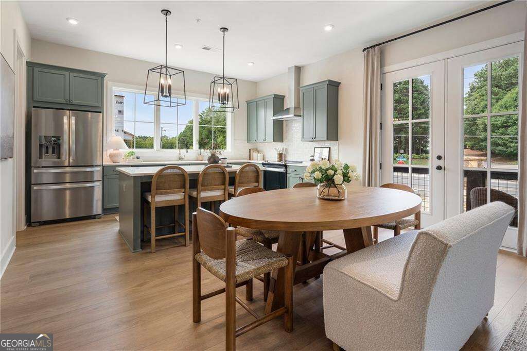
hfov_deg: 93.3
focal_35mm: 17
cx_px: 264
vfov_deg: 70.3
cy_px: 176
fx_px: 249
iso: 640
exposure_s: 1/20
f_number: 7.1
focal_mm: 17
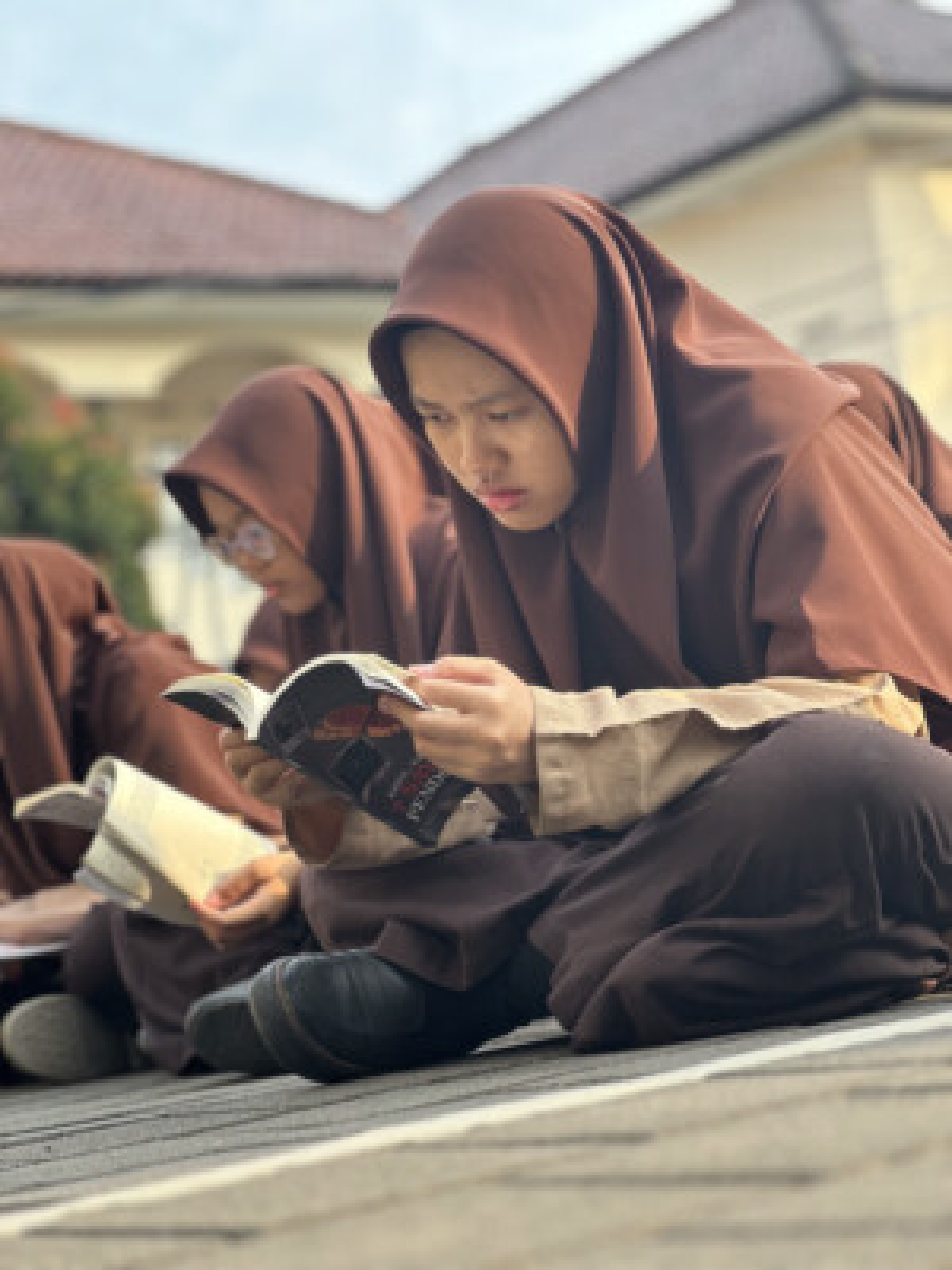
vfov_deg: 25.3
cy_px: 635
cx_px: 476
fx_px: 2824
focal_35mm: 77
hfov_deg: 19.1
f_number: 2.8
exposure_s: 1/121
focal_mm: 9
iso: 64
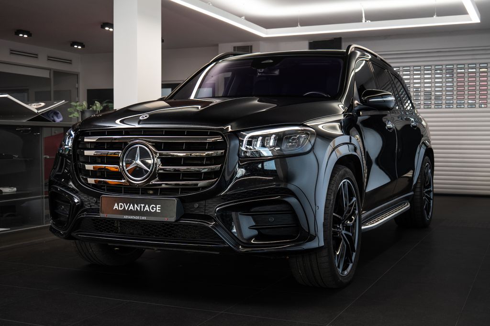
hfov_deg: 41.9
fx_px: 640
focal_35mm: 47
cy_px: 163
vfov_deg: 28.6
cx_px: 251
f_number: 5
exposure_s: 1/60
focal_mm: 45
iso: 1000
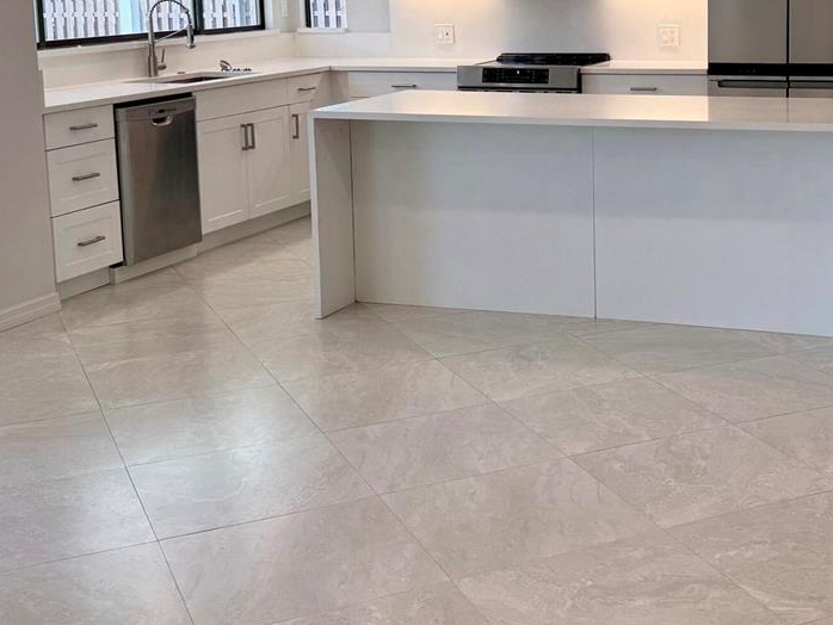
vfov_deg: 26.1
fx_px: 1324
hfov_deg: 34.3
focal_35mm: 55
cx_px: 616
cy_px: 132
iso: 100
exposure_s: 1/272
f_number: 1.78
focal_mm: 6.76
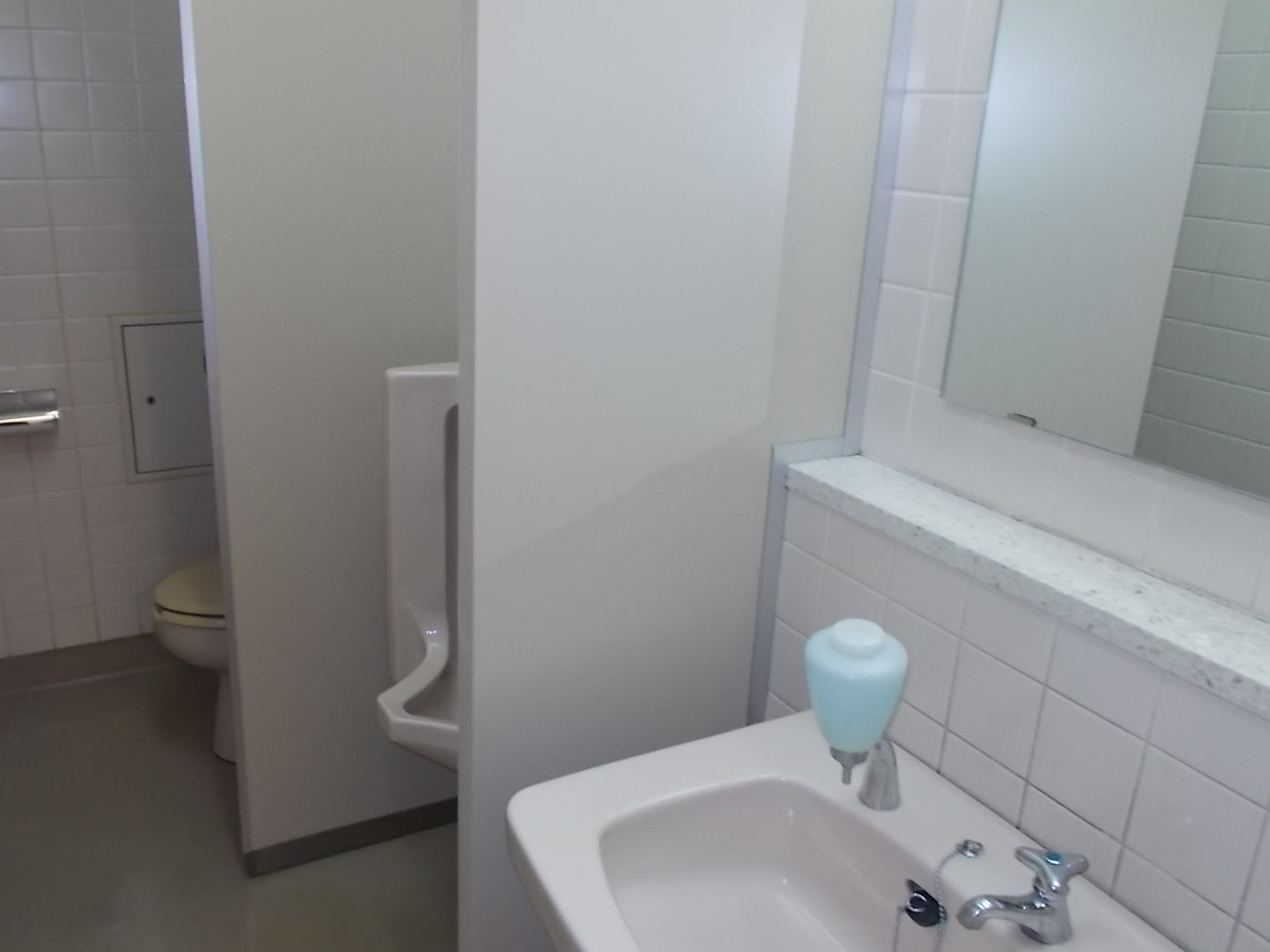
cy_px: 488
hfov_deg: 59.7
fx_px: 1101
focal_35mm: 30
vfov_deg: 46.8
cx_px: 539
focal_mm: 4.6
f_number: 3.2
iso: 200
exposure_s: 1/25
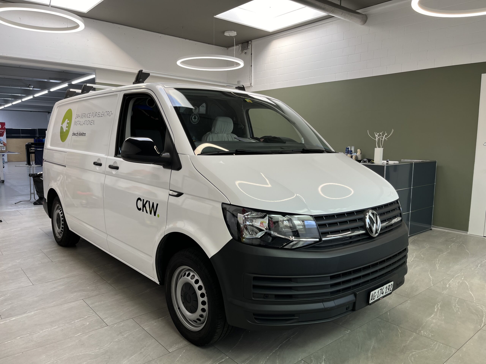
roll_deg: -0.2
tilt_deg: -7.3
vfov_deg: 53.1
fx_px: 365
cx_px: 243
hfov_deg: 67.3
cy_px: 182
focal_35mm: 26
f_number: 1.6
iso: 32
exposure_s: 1/130
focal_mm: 5.1
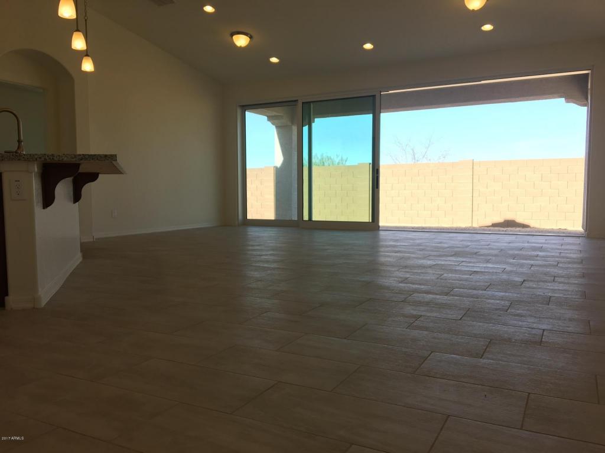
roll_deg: -1.1
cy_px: 226
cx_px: 302
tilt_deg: -4.3
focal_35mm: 29
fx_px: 507
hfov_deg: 61.7
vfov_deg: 48.2
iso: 25
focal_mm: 4.15
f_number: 2.2
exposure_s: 1/223
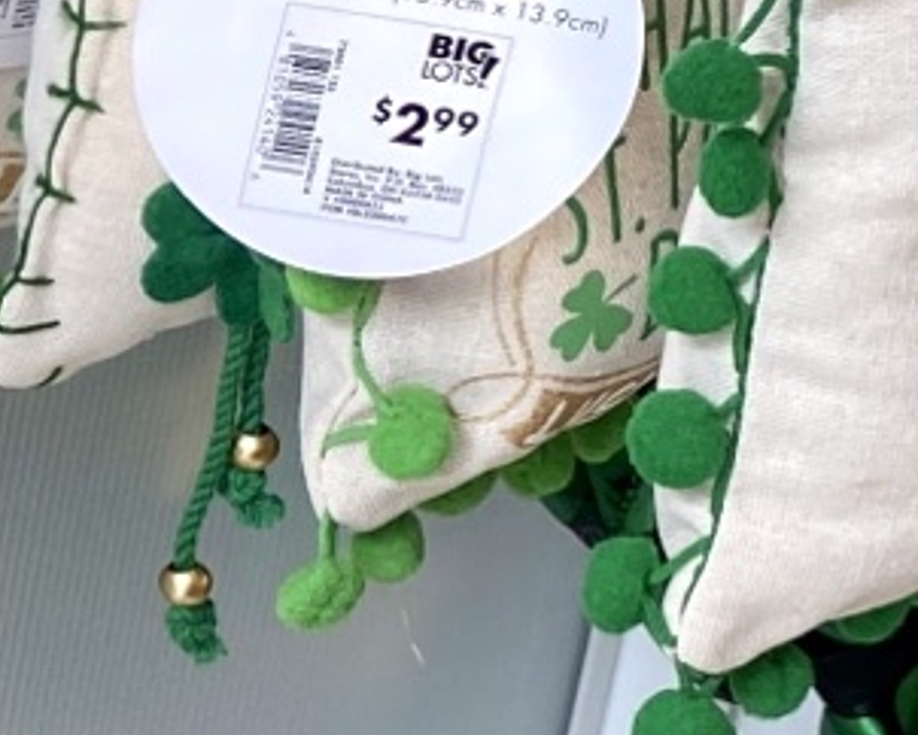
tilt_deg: -26.7
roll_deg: -1.5
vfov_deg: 9.2
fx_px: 4567
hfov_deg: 10.1
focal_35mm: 168
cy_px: 386
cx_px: -1228
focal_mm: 4.25
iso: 40
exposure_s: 1/122
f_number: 1.8
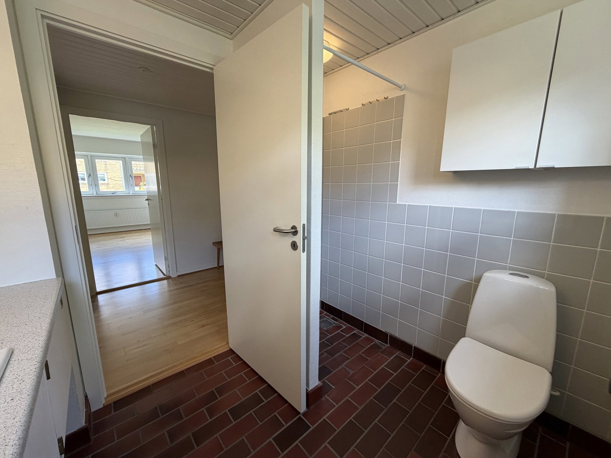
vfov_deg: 85.7
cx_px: 306
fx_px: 247
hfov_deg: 102.1
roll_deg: -0.2
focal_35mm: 14
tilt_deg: -10.1
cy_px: 229
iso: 200
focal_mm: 2.22
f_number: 2.2
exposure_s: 1/100
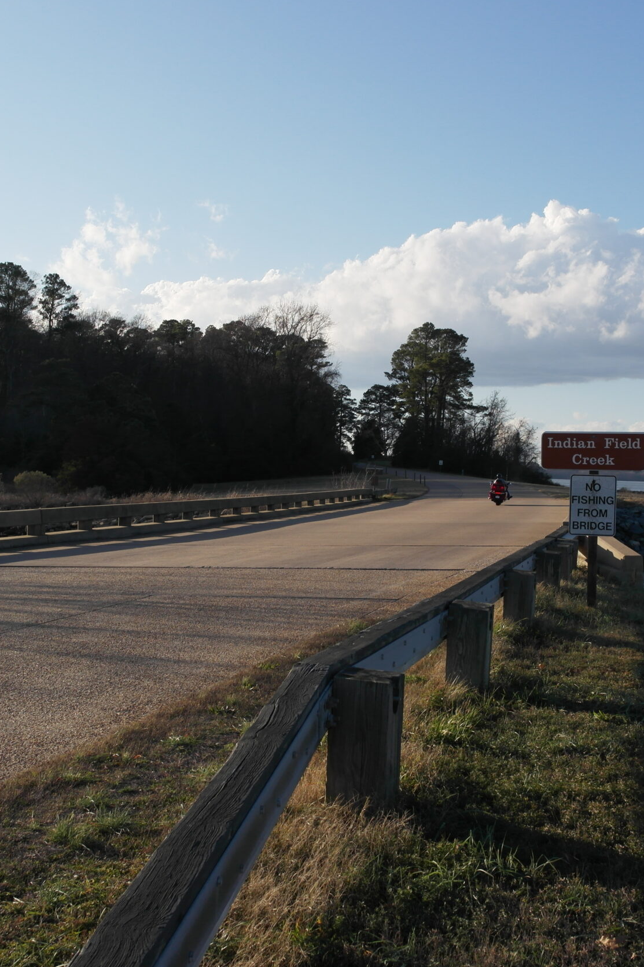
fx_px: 1234
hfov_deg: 29.2
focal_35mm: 46
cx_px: 356
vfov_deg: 42.7
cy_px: 482
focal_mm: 20
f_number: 6.3
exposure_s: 1/640
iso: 200
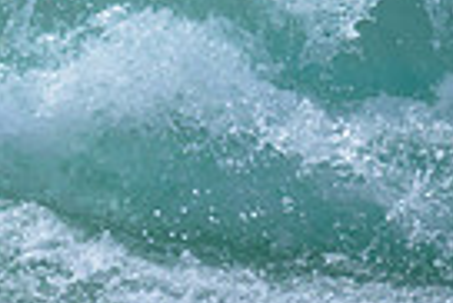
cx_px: -444
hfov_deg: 0.4
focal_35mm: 4698
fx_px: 59179
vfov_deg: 0.3
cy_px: -180
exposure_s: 1/3200
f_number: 6.3
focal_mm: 800
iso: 360
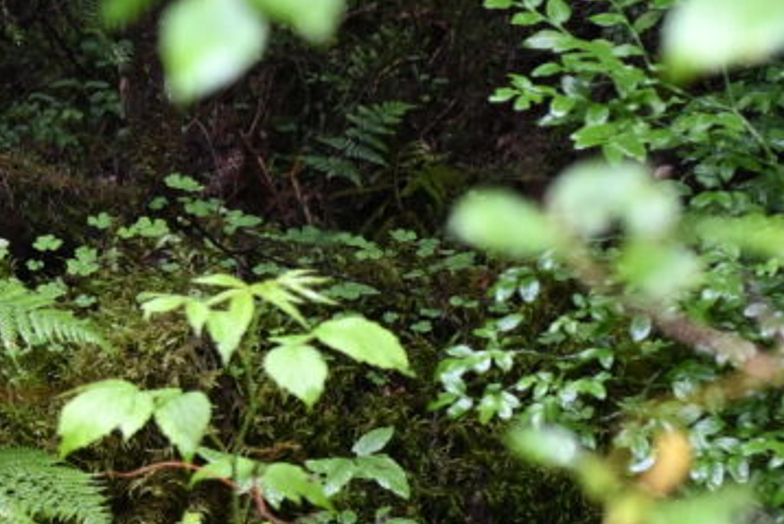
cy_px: 374
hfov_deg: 3.0
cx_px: -1651
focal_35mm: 672
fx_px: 14640
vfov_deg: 2.0
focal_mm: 94
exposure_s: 1/100
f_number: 4
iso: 220
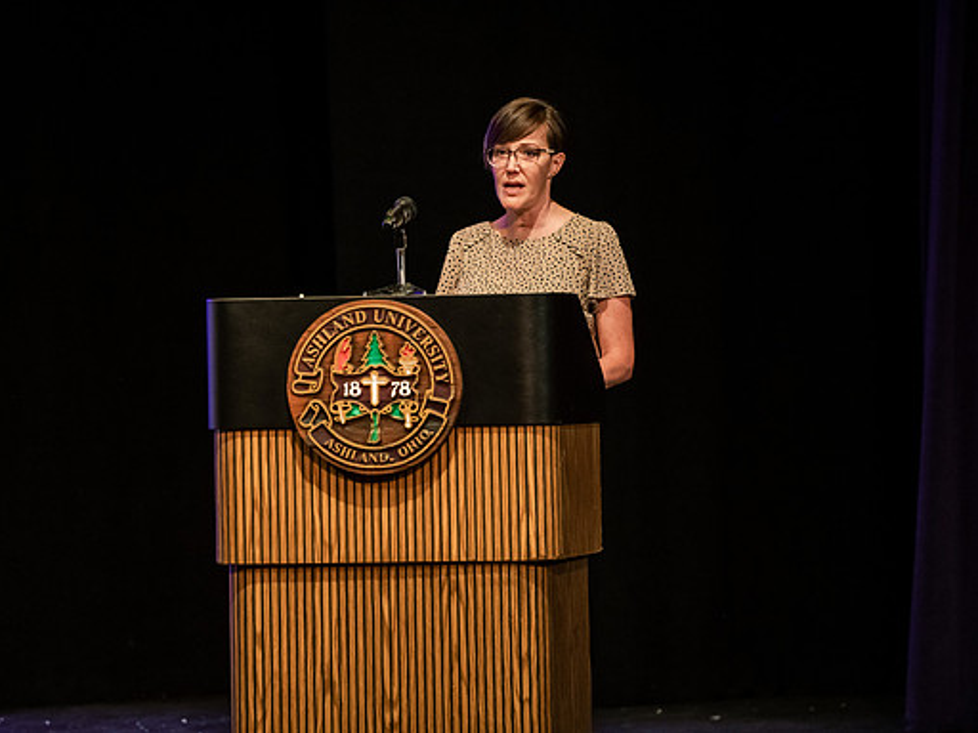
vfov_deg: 6.8
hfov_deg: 9.1
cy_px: 366
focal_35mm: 218
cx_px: 441
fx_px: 6159
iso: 3200
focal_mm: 200
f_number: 3.2
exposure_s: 1/200
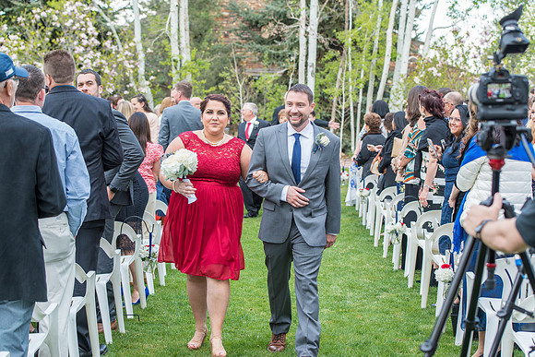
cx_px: 268
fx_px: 1040
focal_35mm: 70
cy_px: 178
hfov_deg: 28.8
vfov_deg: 19.5
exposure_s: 1/200
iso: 400
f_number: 5
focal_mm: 70
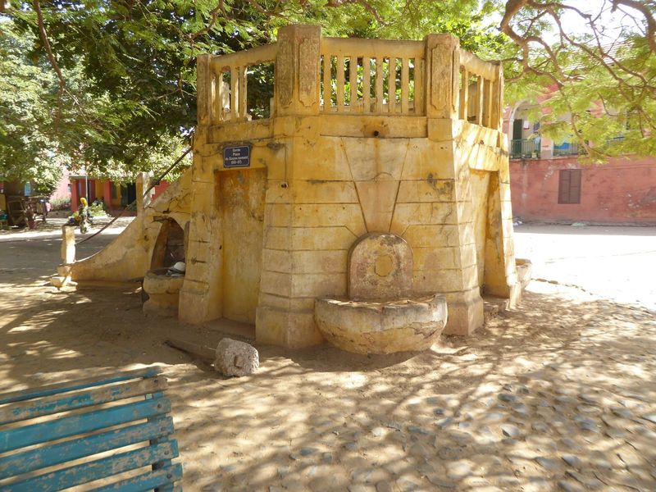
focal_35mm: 27
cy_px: 246
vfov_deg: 51.4
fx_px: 512
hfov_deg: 65.3
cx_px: 328
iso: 80
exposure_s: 1/125
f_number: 3.4
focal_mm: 4.7
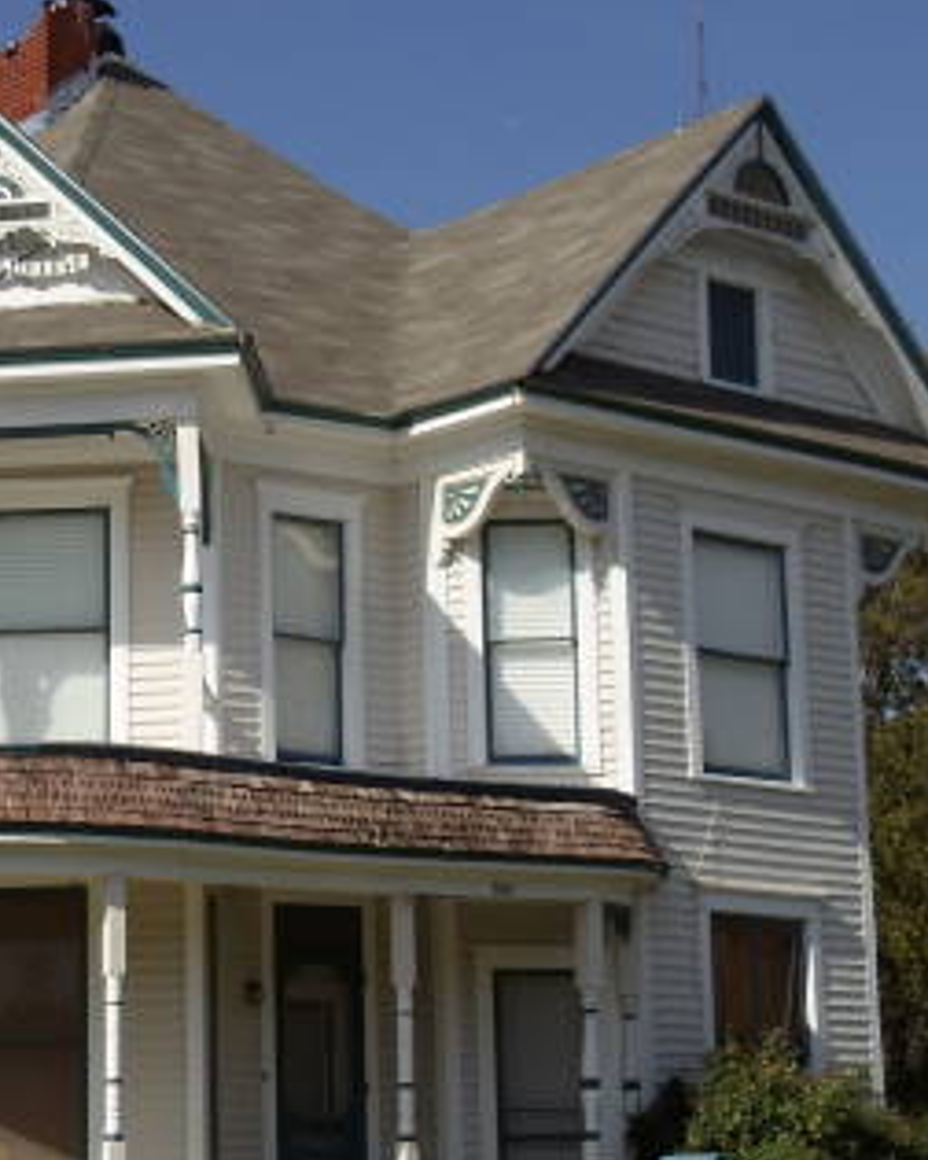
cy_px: 641
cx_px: -4
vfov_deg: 15.9
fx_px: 4154
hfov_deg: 12.6
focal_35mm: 121
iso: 80
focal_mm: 8.3
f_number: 8.1
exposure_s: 1/250
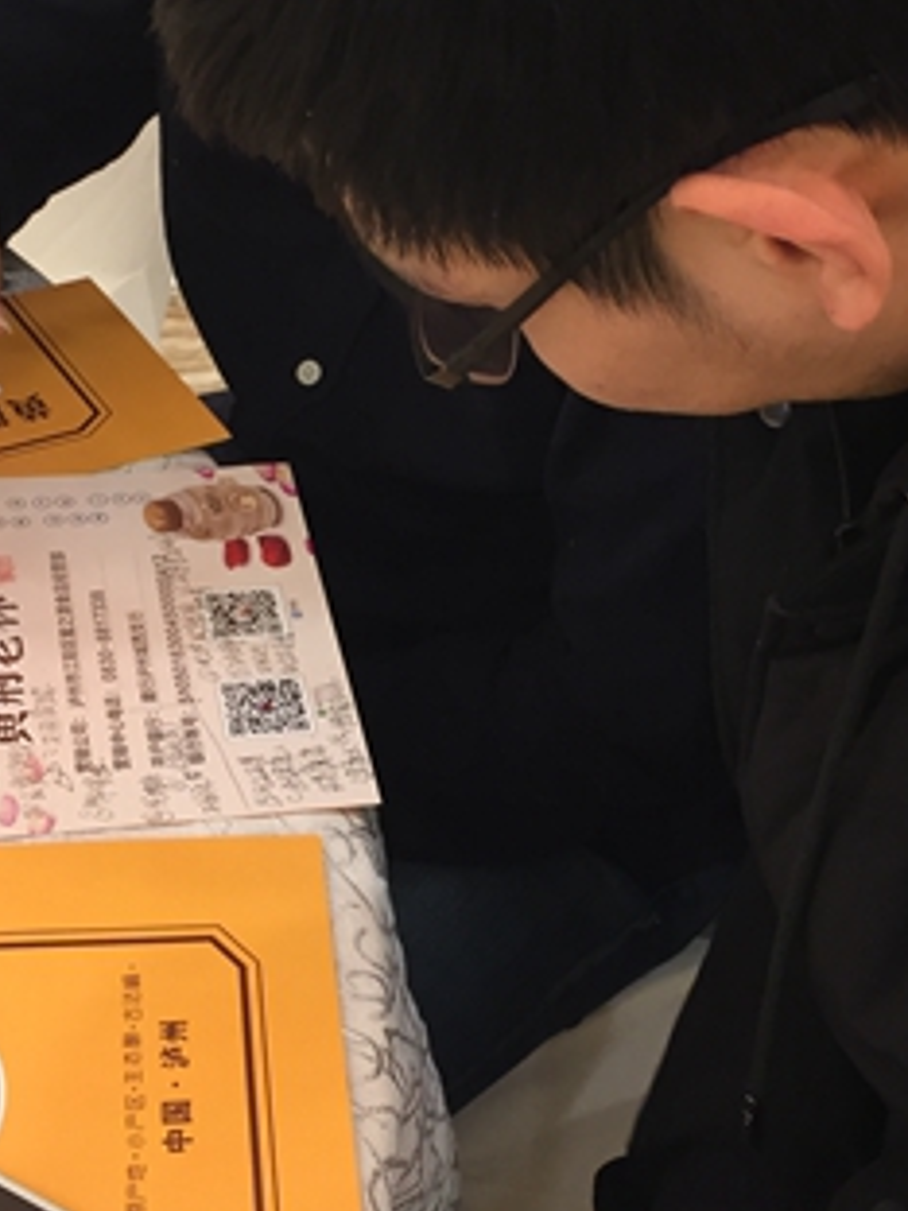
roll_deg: -5.7
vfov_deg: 31.2
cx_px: 470
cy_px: 553
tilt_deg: -37.2
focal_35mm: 62
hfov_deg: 23.6
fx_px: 2168
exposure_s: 1/33
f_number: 2.2
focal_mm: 4.15
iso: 80
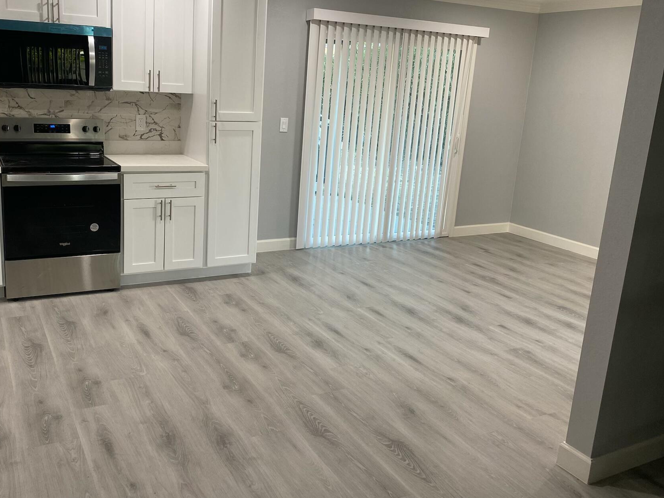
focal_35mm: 32
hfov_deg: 56.4
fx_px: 614
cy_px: 222
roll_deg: -4.4
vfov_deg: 44.1
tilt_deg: -14.6
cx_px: 264
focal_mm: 4.25
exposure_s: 1/60
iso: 64
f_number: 1.8
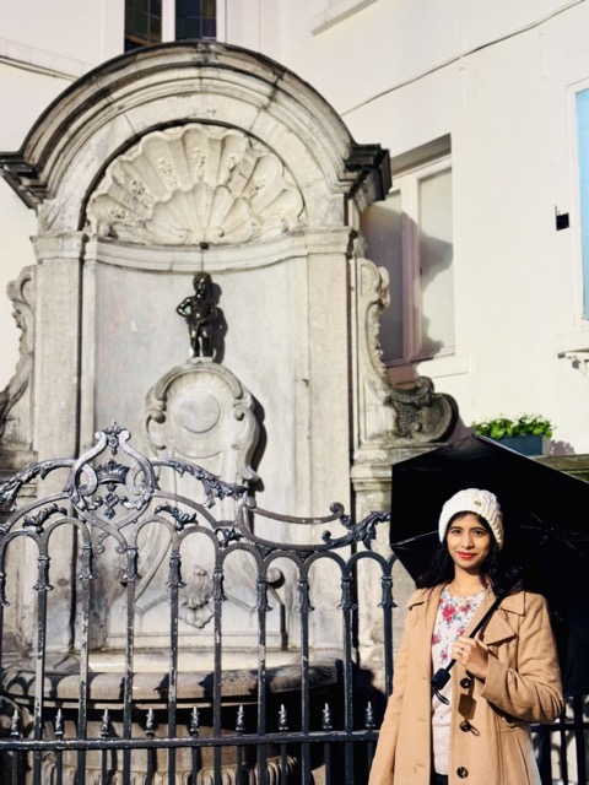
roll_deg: +0.1
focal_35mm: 48
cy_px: 392
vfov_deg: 39.7
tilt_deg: +9.7
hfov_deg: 30.3
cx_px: 294
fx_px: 1089
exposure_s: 1/33
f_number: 1.78
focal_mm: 6.86
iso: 320
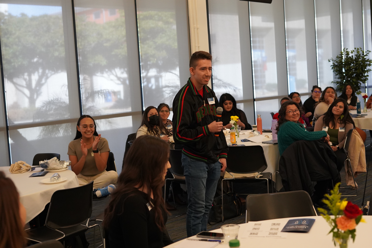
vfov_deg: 27.0
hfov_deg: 39.6
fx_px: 517
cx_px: 186
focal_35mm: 50
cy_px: 124
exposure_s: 1/160
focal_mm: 50
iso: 4000
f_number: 4
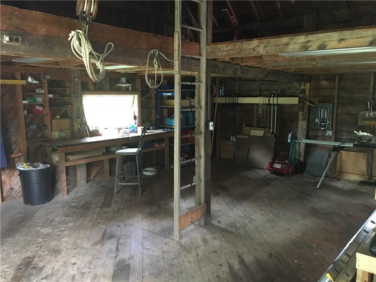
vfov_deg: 48.2
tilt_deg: -8.6
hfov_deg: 61.7
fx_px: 315
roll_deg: +0.2
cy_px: 141
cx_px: 188
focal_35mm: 29
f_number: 2.2
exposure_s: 1/15
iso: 250
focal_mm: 4.15
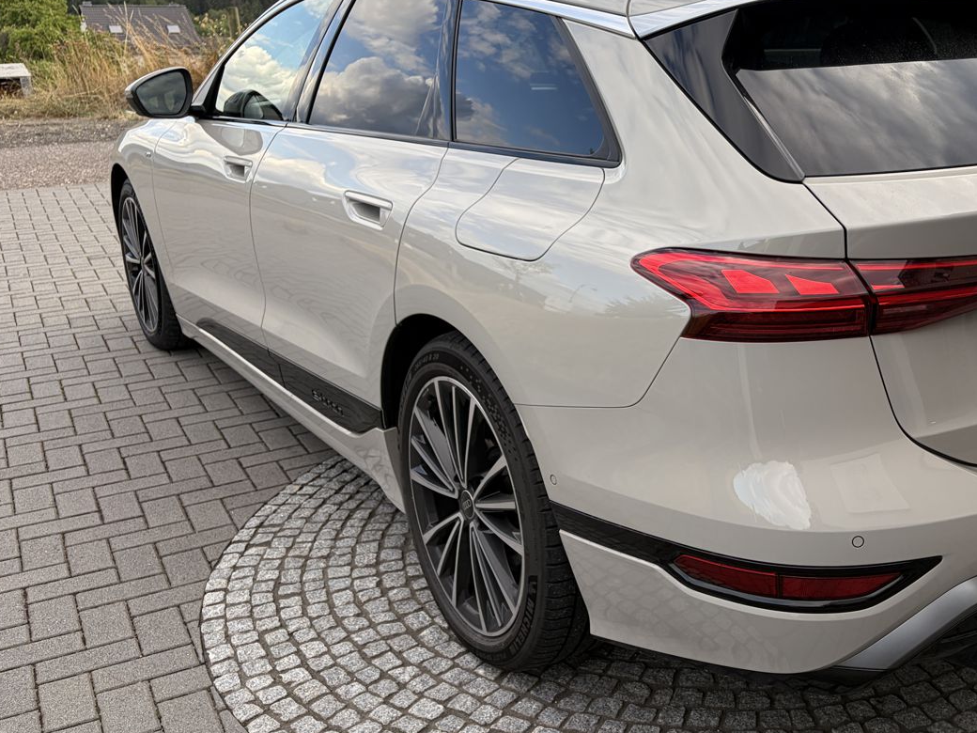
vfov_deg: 35.9
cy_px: 342
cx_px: 695
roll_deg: -0.8
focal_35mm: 40
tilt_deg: -17.5
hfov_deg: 45.6
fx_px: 1129
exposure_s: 1/694
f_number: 1.6
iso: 50
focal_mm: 5.96
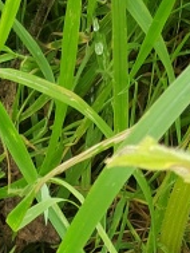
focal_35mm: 130
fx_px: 950
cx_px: -47
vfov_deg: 12.2
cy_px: 603
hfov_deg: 11.2
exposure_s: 1/100
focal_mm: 5.52
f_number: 1.9
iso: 353
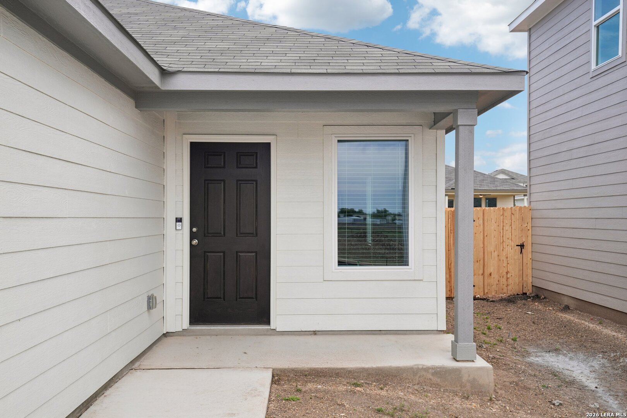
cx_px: 314
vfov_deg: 37.9
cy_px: 209
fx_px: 610
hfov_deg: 54.4
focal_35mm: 35
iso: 200
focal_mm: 35
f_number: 8
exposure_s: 1/350
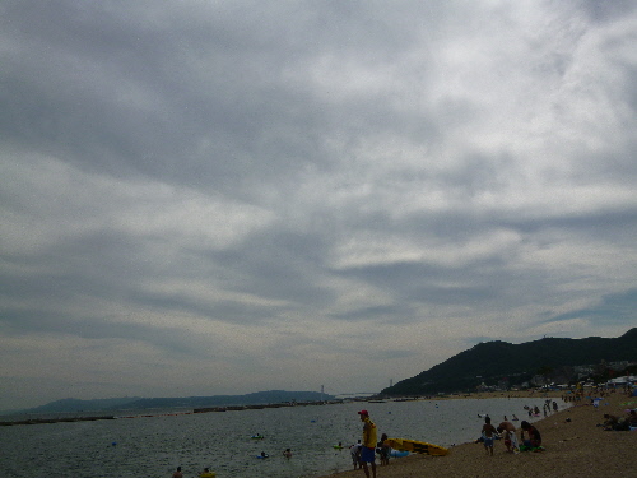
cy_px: 239
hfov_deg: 61.7
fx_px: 534
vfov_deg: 48.2
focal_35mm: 29
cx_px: 318
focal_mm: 5.2
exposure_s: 1/500
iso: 100
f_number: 9
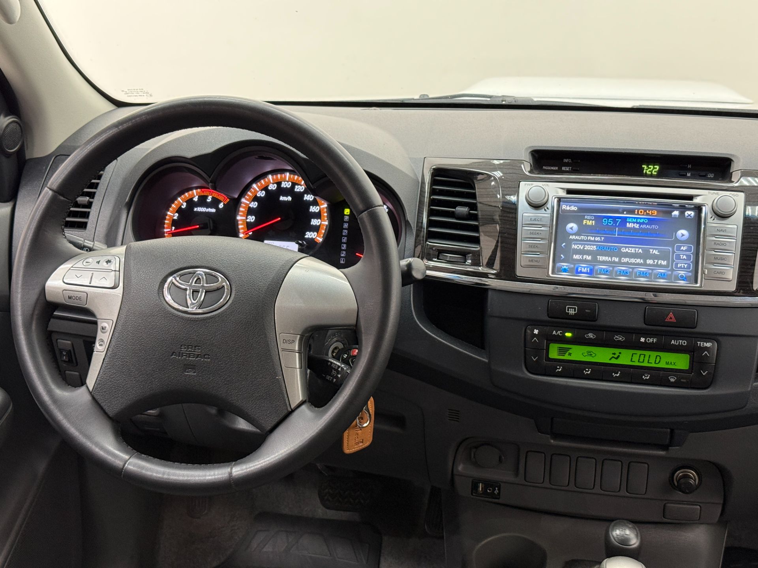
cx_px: 379
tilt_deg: -19.7
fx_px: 1051
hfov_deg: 39.7
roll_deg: -0.2
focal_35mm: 48
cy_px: 284
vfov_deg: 30.3
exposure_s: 1/40
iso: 200
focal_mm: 6.76
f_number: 1.78
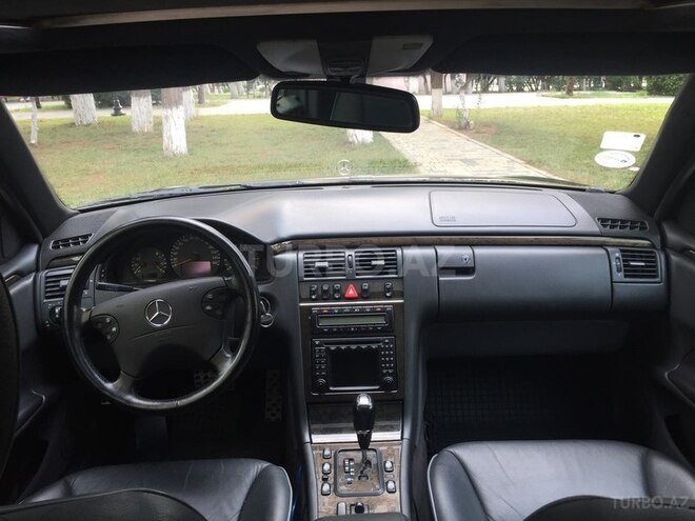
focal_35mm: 29
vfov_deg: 48.2
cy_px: 260
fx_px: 582
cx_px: 348
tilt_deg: -19.3
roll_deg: +1.4
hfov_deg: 61.7
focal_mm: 4.15
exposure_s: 1/100
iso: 32
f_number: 2.2
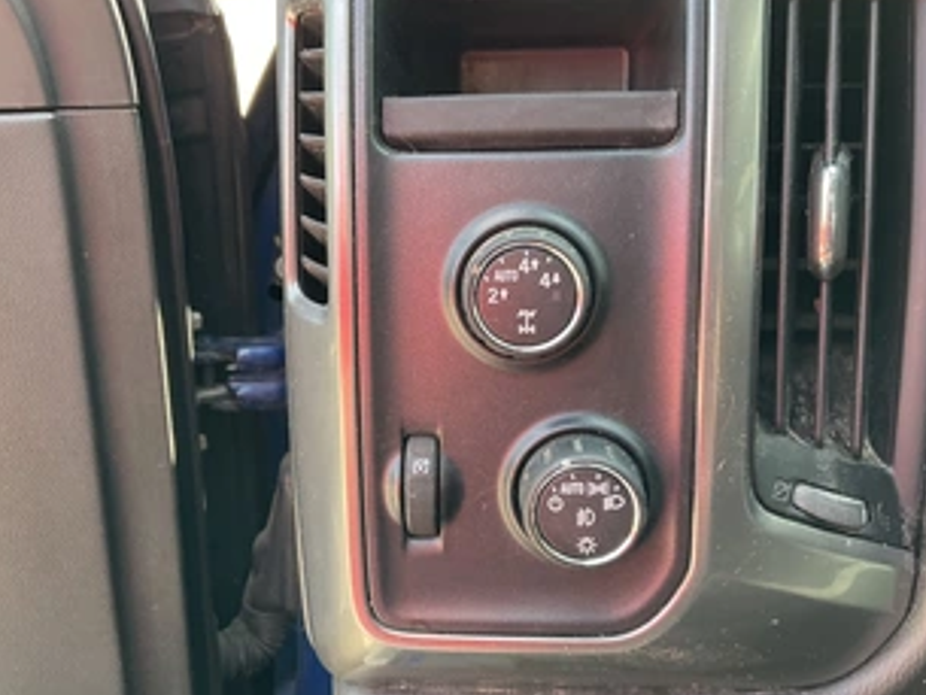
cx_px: 449
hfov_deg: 49.0
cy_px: 373
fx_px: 1017
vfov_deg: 37.7
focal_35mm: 38
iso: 50
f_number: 1.8
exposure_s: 1/122
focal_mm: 3
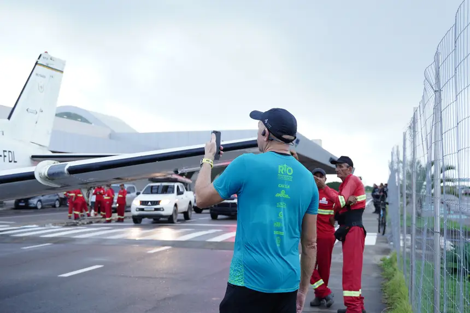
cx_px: 235
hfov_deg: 45.5
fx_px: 561
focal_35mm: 43
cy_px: 156
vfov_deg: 31.1
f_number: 2.8
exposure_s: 1/125
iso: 800
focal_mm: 28.9
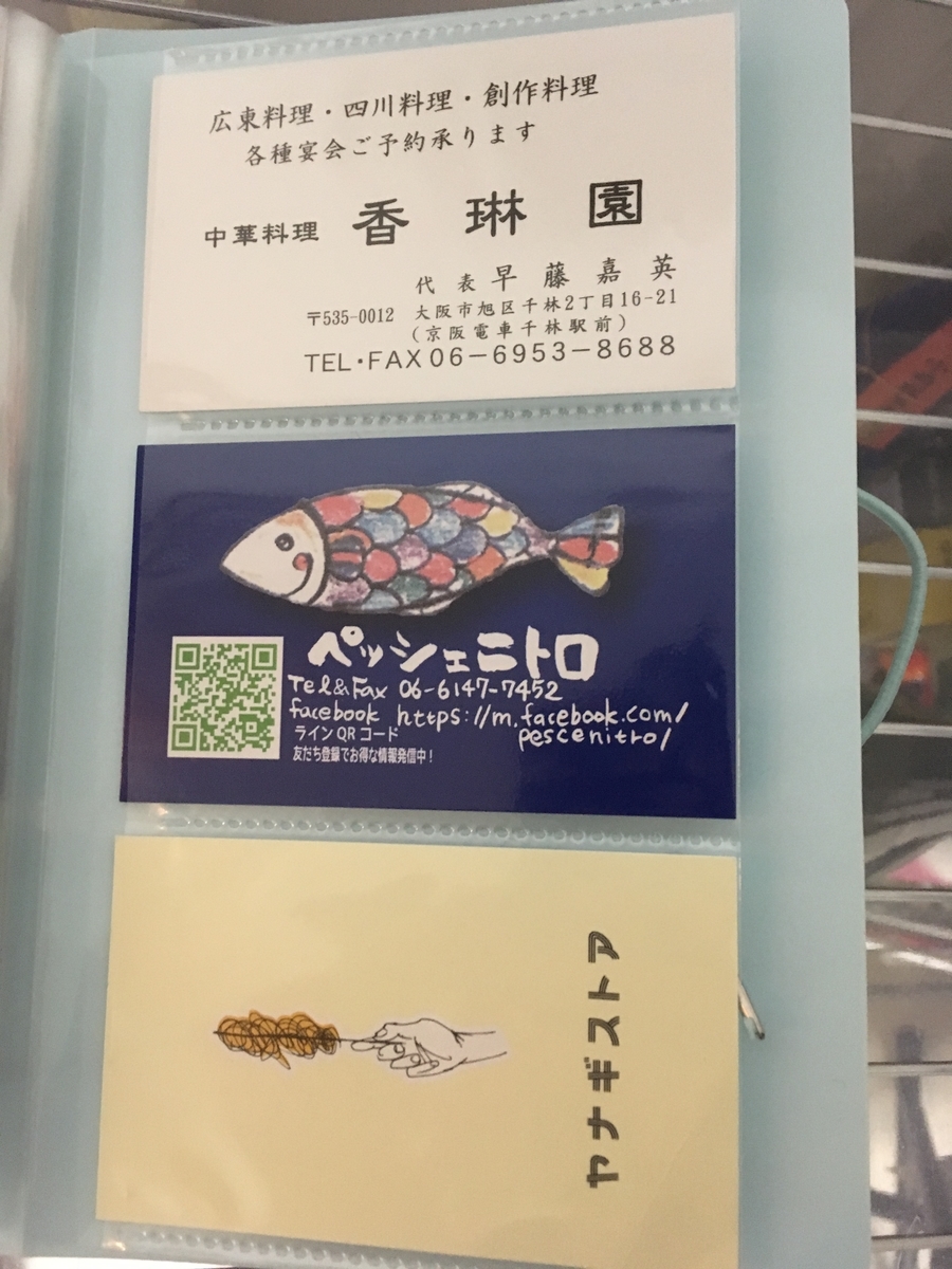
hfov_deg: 48.2
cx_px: 476
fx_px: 1063
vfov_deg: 61.7
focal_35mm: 29
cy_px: 634
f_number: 2.2
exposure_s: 1/15
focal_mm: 4.15
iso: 250
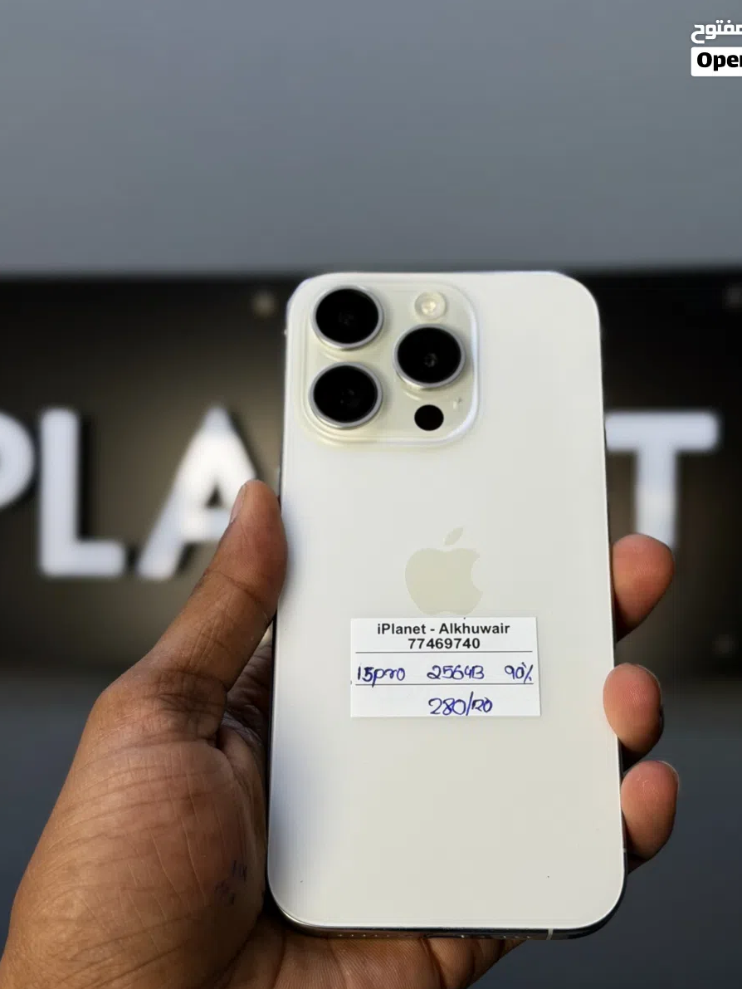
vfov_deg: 34.9
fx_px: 1571
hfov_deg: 26.6
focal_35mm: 55
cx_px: 407
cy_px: 563
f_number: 1.78
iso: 50
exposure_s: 1/100
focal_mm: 6.76
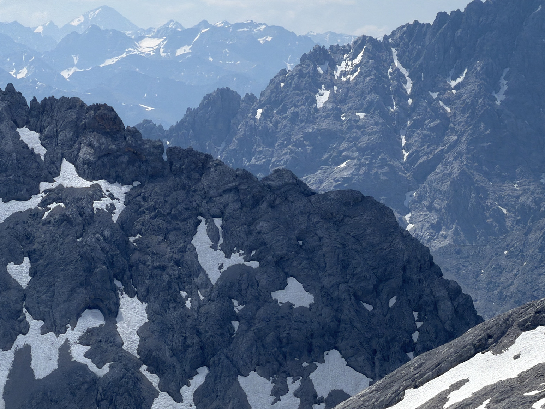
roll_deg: -0.2
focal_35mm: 259
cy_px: 251
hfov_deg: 7.6
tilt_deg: -3.8
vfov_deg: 5.7
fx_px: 4078
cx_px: 265
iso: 16
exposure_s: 1/1093
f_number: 2.8
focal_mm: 16.89
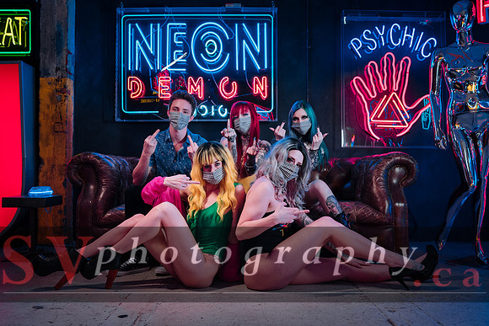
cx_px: 244
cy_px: 163
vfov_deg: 41.1
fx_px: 435
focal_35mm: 32
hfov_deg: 58.7
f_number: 4
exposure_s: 1/60
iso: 400
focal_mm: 32
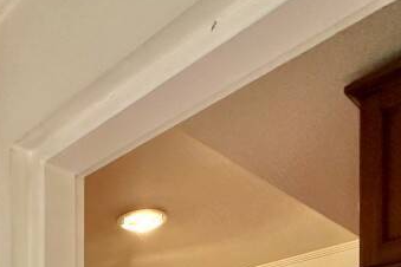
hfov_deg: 39.5
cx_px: 4
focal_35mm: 44
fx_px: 490
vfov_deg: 23.2
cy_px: 422
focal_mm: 2.22
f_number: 2.2
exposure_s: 1/91
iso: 320
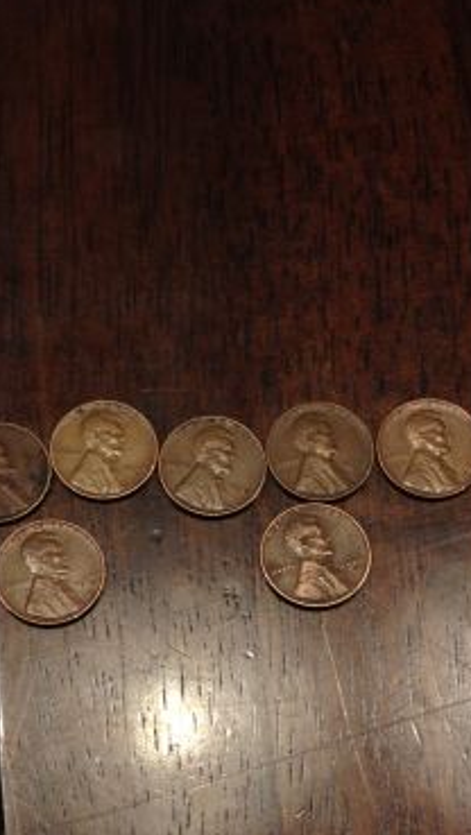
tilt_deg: -71.1
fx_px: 1374
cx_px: 174
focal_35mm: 62
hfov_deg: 19.4
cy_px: 616
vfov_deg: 33.2
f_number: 2.4
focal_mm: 4.28
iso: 64
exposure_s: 1/60
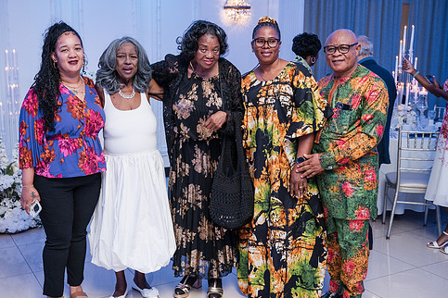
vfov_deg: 31.9
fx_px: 523
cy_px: 160
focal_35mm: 42
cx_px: 197
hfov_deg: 46.3
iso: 3200
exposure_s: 1/250
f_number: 4
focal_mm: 35
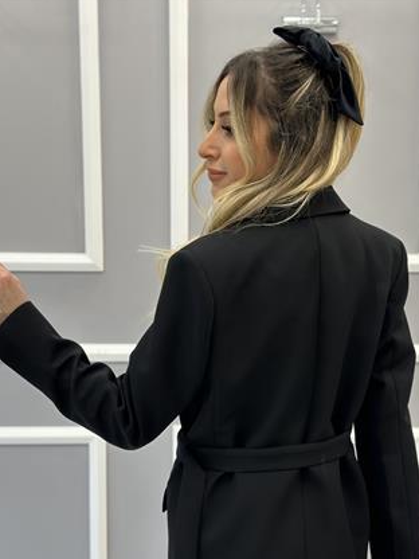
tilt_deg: -9.1
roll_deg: -1.0
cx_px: 218
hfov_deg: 24.4
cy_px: 341
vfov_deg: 32.1
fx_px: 968
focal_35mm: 60
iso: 100
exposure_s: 1/100
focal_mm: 6.86
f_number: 1.78
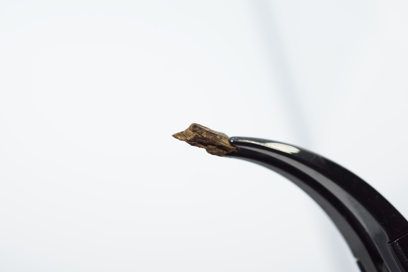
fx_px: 510
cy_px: 136
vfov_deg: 29.9
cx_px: 204
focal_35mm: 45
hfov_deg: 43.6
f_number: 4.5
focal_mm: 30
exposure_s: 1/160
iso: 100
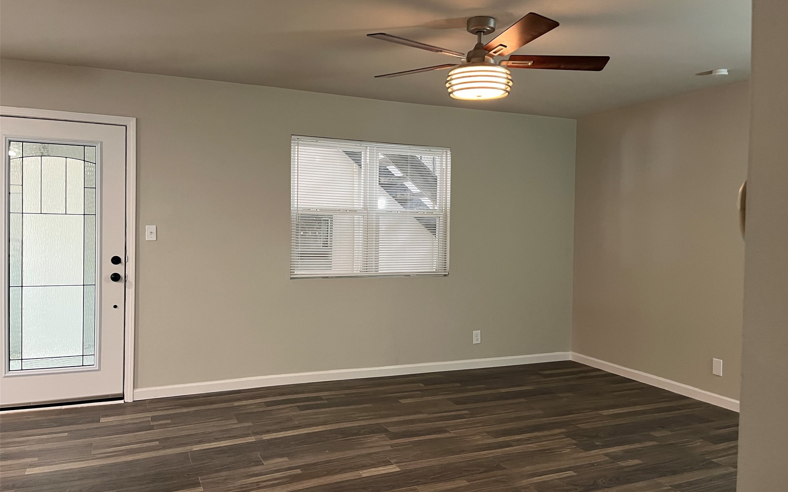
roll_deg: -1.4
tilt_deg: -2.0
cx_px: 400
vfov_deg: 44.5
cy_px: 251
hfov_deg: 66.5
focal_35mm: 28
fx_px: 601
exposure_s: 1/60
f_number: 1.6
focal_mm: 5.1
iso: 250
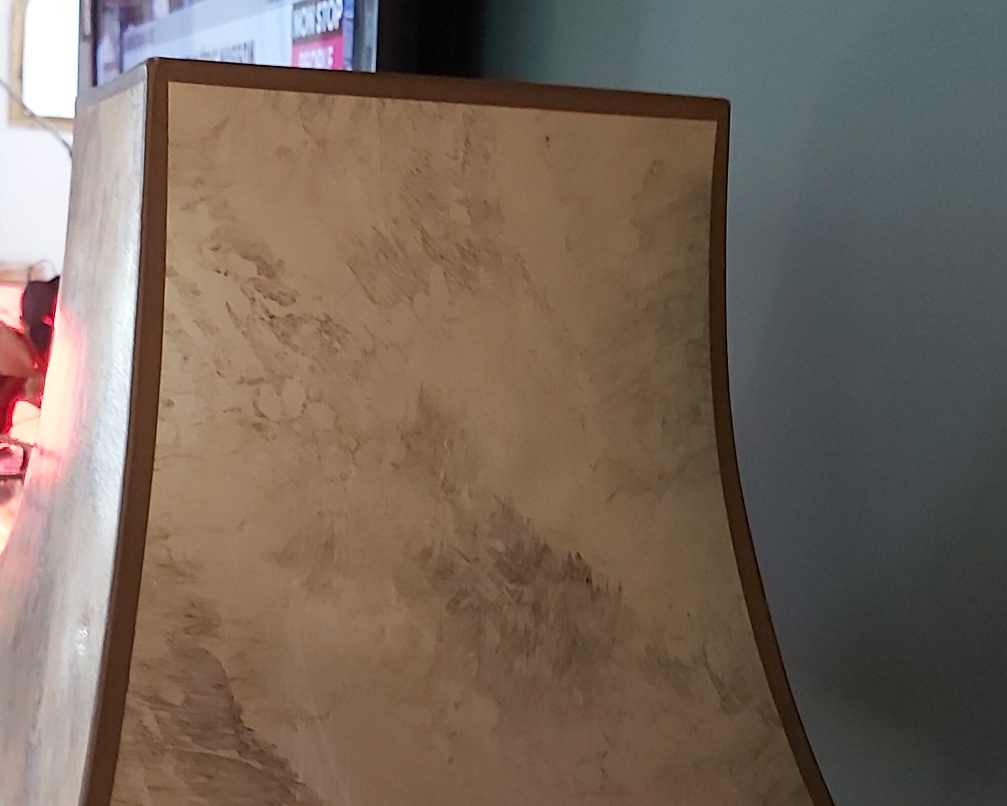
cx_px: 373
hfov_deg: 36.4
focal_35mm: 51
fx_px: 1520
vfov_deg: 29.4
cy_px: 573
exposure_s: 1/33
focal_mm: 3.92
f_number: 1.7
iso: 250
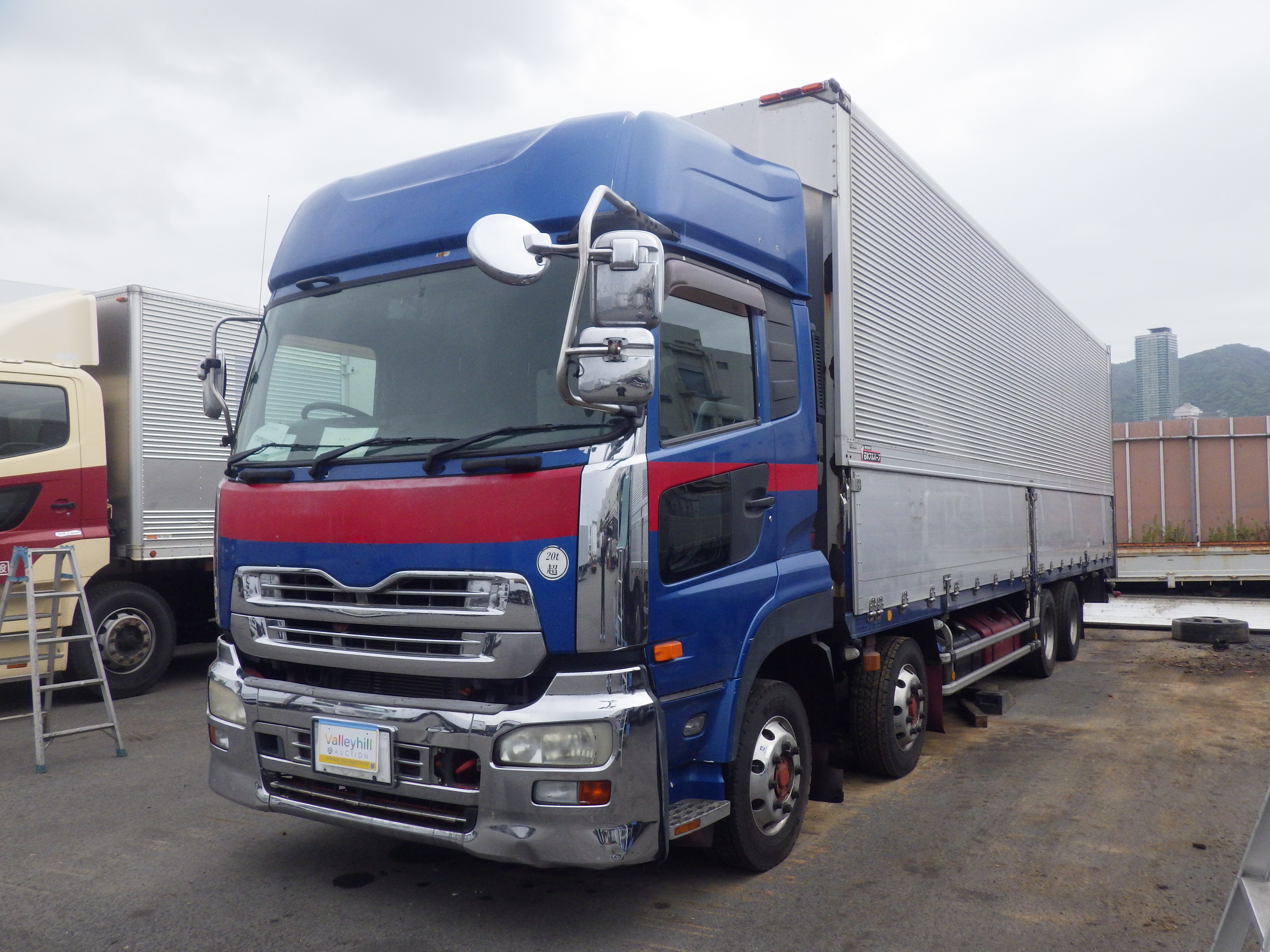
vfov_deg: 49.7
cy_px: 476
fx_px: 1027
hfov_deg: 63.4
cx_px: 635
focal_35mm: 28
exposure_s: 1/320
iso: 250
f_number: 4.2
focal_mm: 5
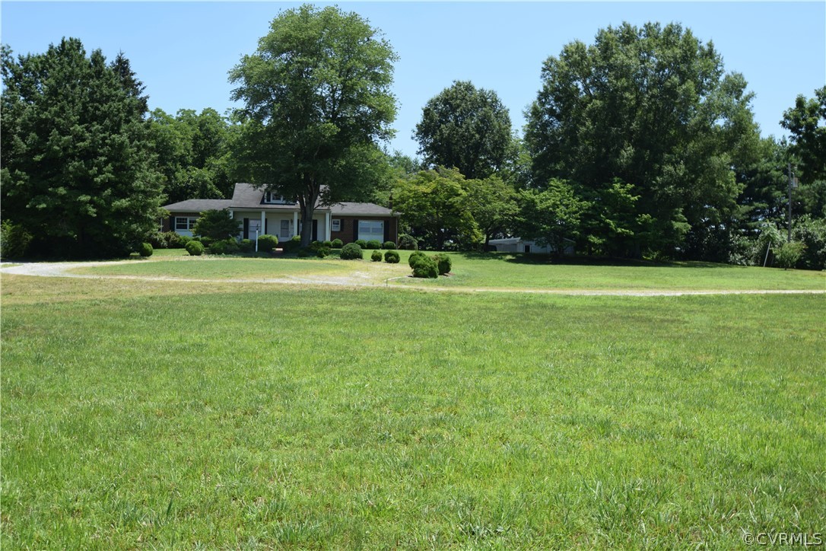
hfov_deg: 53.1
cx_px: 413
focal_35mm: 36
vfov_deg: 36.9
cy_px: 276
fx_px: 826
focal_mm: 24
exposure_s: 1/250
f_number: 8
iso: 200
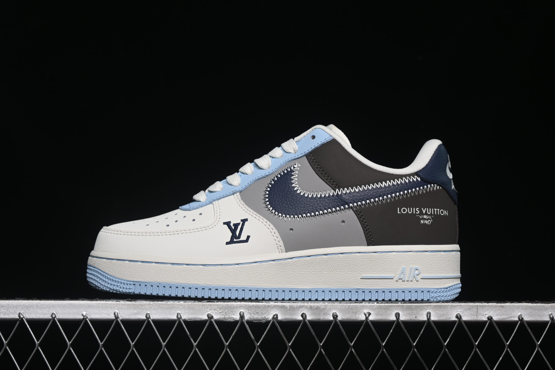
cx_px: 278
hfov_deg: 27.0
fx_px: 1156
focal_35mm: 75
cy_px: 185
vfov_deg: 18.2
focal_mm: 50
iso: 160
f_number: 7.1
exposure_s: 1/60
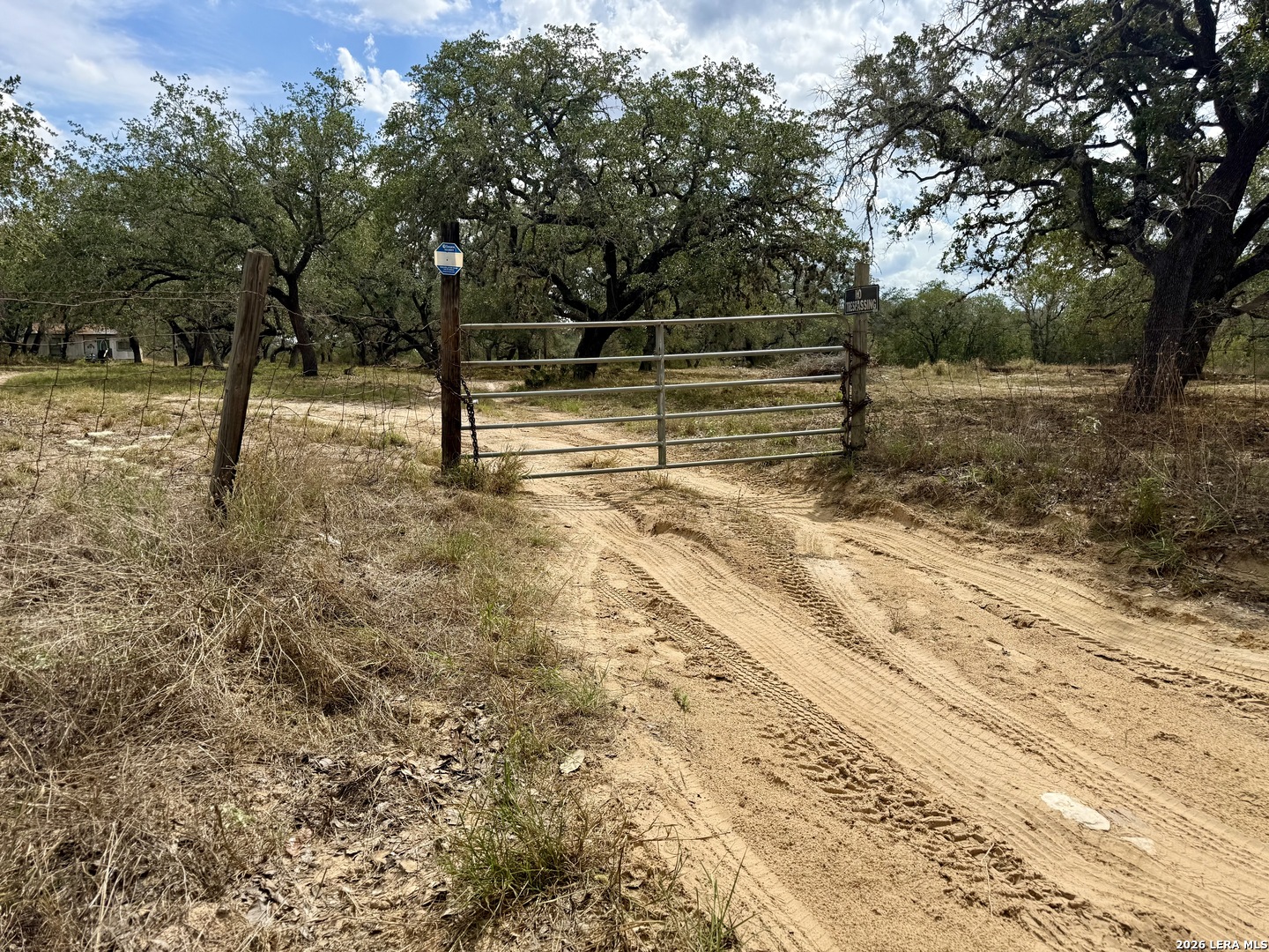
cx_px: 634
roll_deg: -0.8
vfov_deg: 56.8
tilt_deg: -7.8
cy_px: 476
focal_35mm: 24
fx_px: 880
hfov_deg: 71.6
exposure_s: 1/6711
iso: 80
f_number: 1.78
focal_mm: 6.76
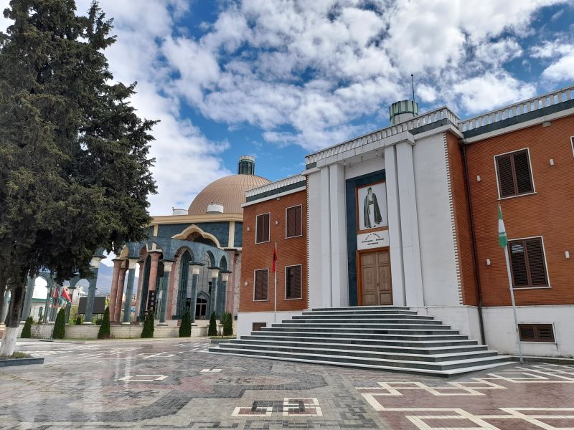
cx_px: 287
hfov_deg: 69.4
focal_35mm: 25
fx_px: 415
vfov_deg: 54.9
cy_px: 215
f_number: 2
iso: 20
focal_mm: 4.6
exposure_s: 1/887
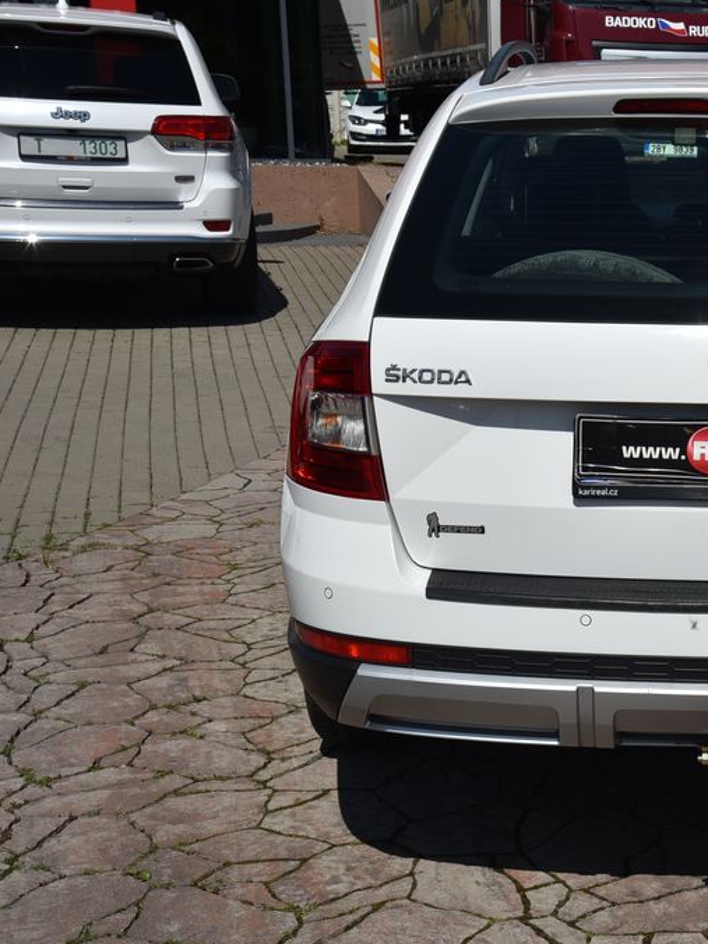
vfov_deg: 27.8
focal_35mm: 70
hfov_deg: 20.4
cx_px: 686
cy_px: 472
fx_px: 1909
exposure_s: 1/800
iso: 500
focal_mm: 48
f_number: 14
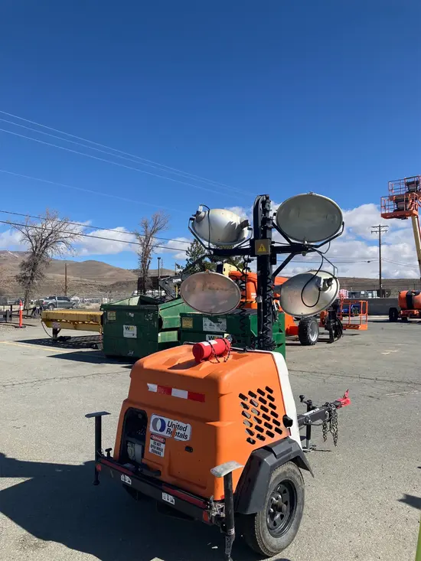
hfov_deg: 49.8
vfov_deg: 63.4
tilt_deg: +3.1
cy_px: 280
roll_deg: -0.6
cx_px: 210
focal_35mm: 28
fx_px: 454
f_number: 1.8
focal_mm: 3.99
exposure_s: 1/2114
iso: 32
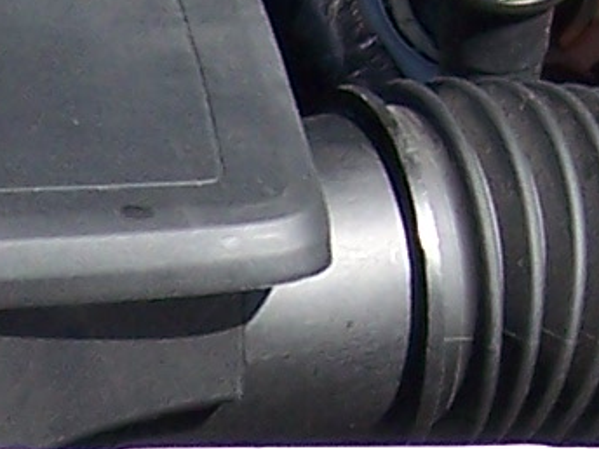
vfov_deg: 6.0
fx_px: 4274
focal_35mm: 247
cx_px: -230
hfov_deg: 7.9
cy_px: 555
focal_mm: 5.5
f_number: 3.4
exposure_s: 1/350
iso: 80
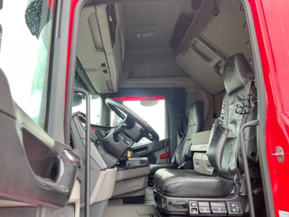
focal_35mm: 26
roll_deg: +1.6
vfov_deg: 53.1
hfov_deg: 67.3
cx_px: 144
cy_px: 108
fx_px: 217
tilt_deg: +10.7
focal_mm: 4.2
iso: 50
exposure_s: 1/121
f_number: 1.6
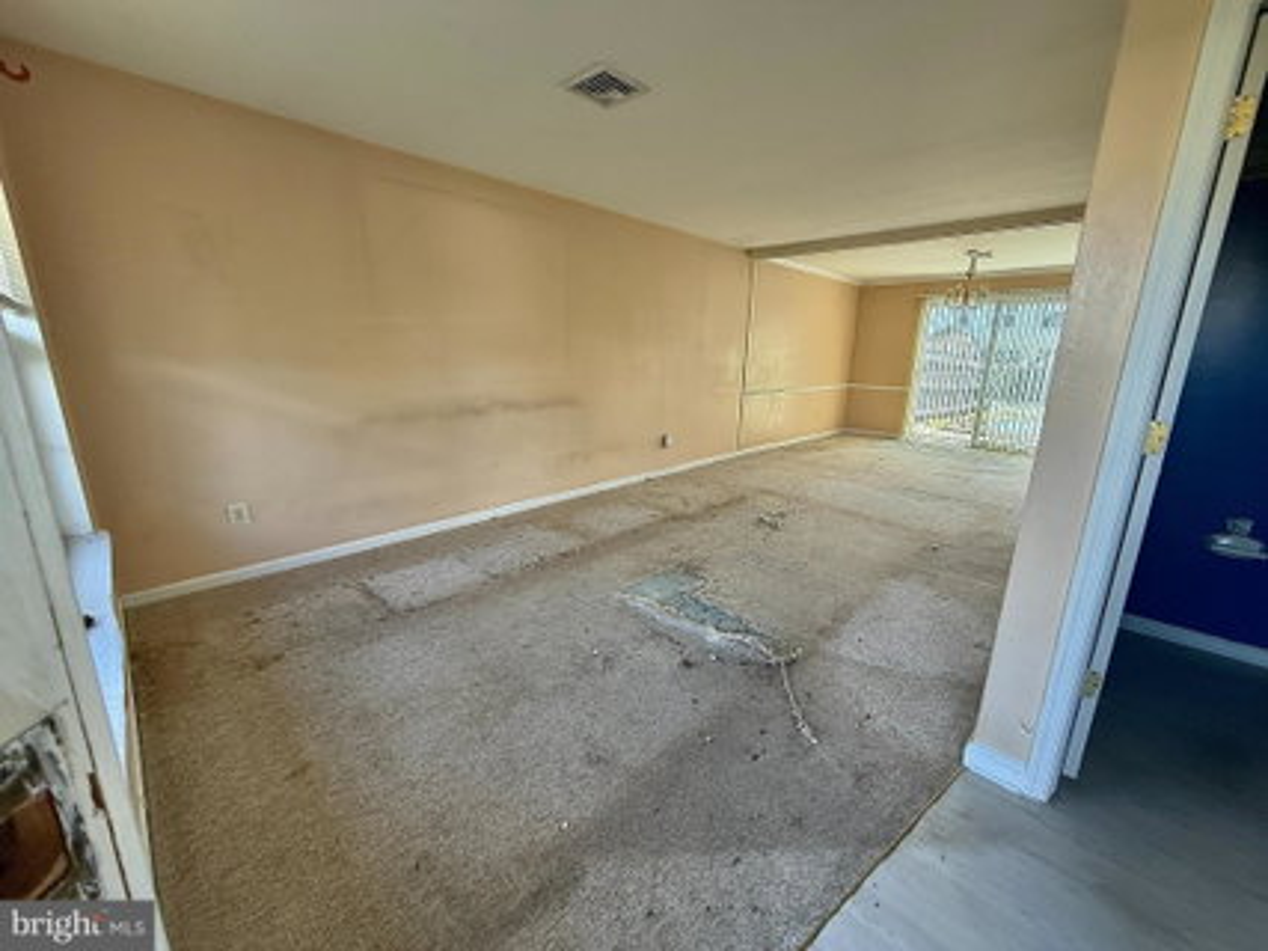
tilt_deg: -15.0
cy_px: 476
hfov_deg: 102.1
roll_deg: -1.6
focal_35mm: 14
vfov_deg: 85.6
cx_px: 634
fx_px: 513
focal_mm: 2.22
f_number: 2.2
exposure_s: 1/121
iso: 160
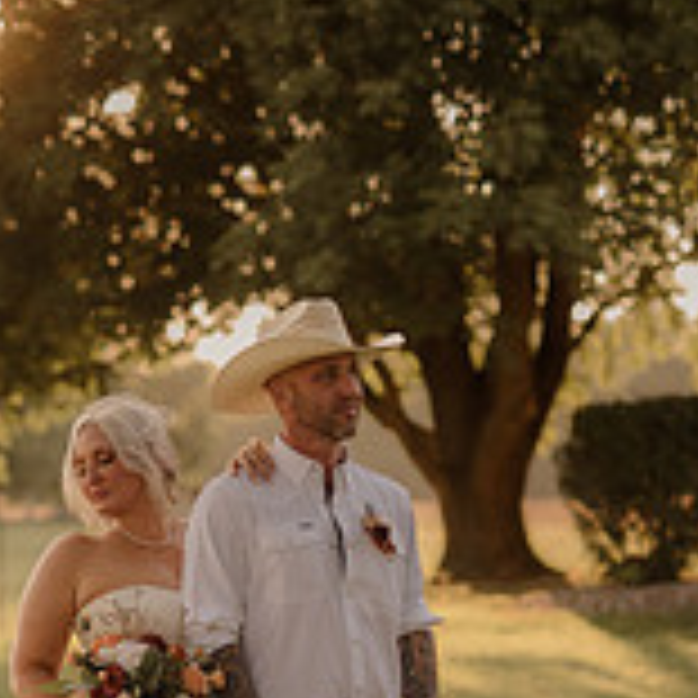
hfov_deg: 14.1
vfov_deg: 13.9
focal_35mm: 123
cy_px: 752
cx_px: 194
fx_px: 2806
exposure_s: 1/640
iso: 200
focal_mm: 50
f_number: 2.8
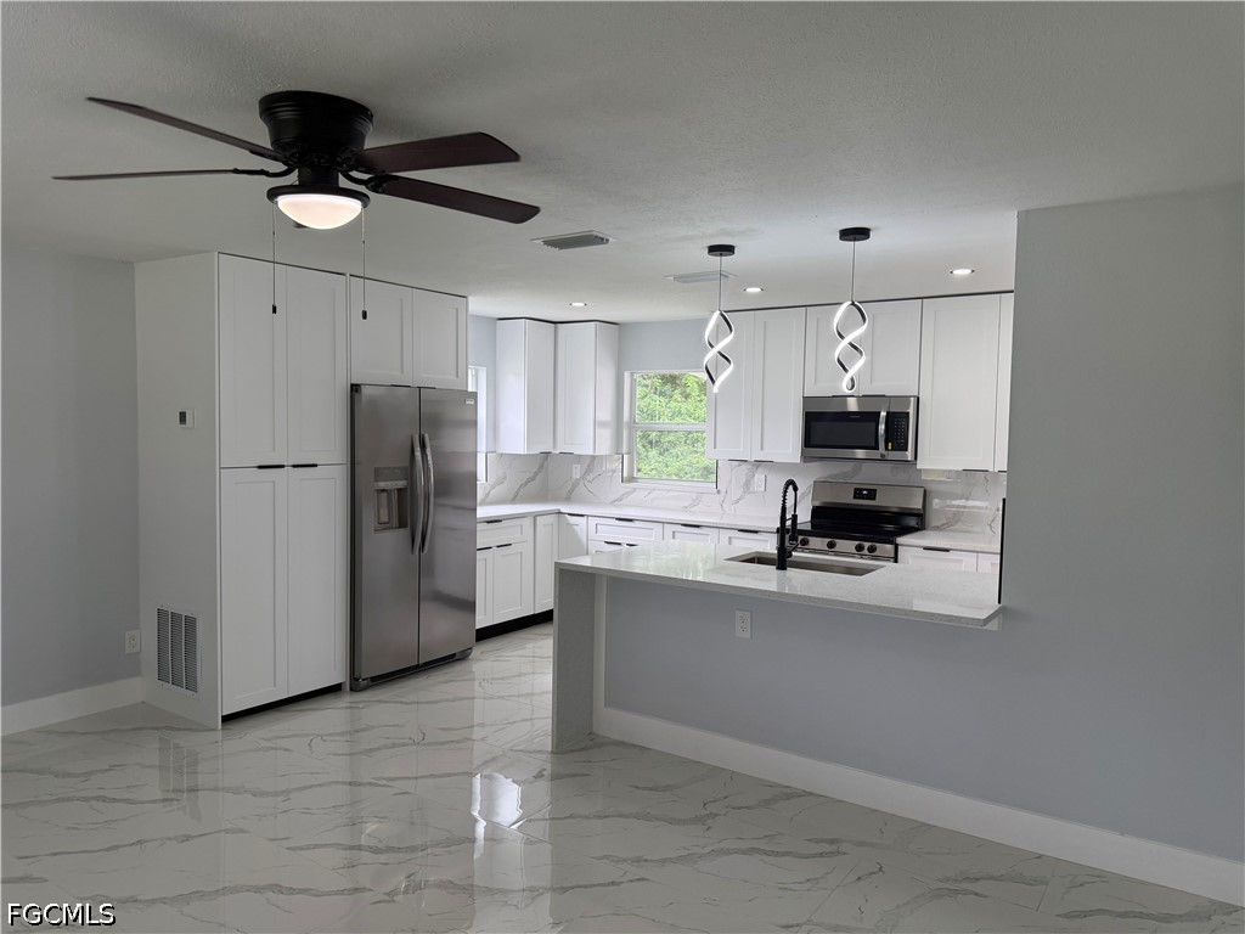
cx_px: 622
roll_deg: -1.2
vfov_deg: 56.8
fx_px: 863
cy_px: 467
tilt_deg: -0.3
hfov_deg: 71.6
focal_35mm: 24
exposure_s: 1/230
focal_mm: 6.76
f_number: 1.78
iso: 125
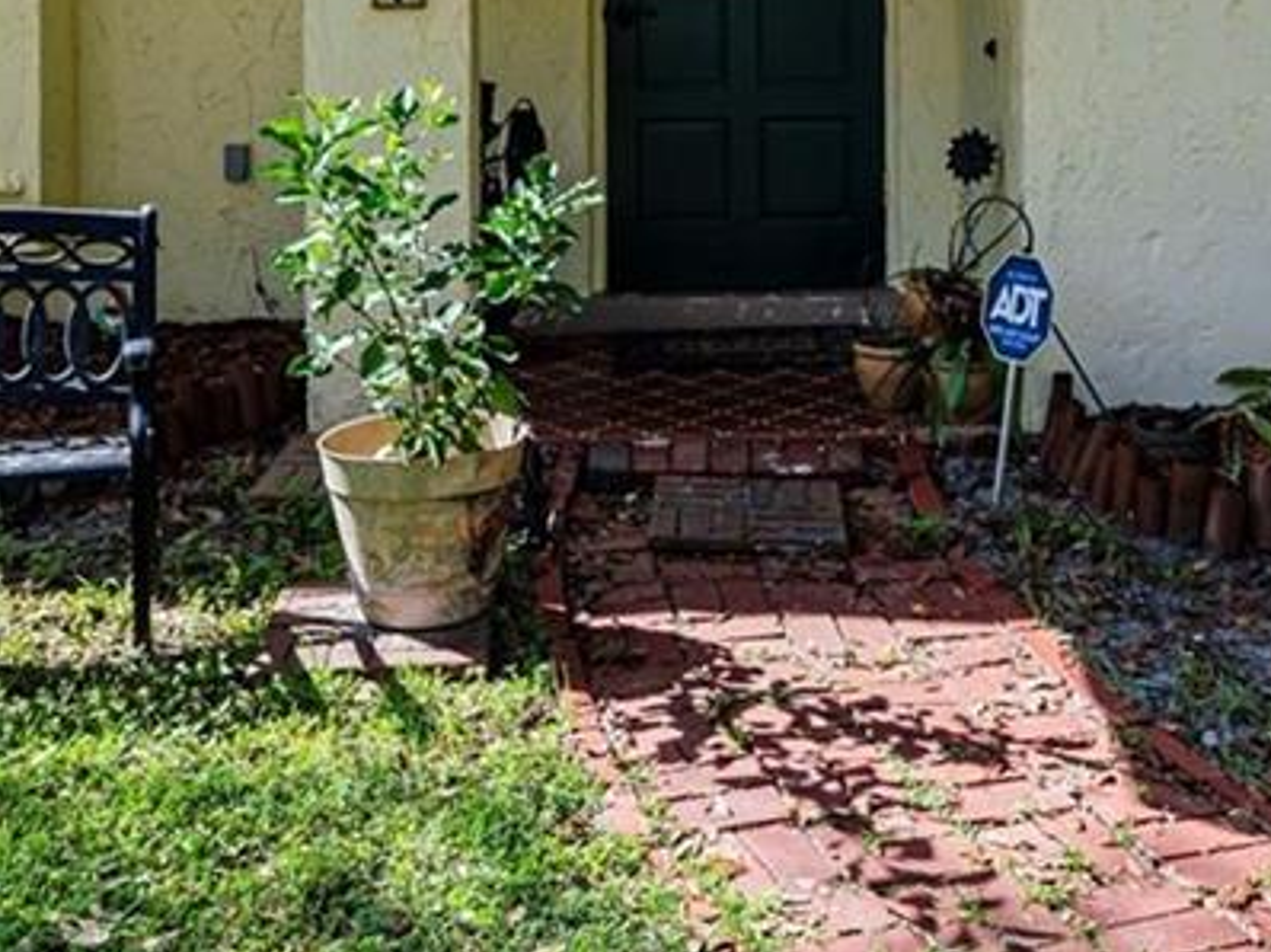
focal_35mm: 48
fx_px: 1770
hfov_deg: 39.4
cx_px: 709
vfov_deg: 27.3
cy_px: -125
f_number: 6.3
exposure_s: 1/160
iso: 100
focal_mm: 13
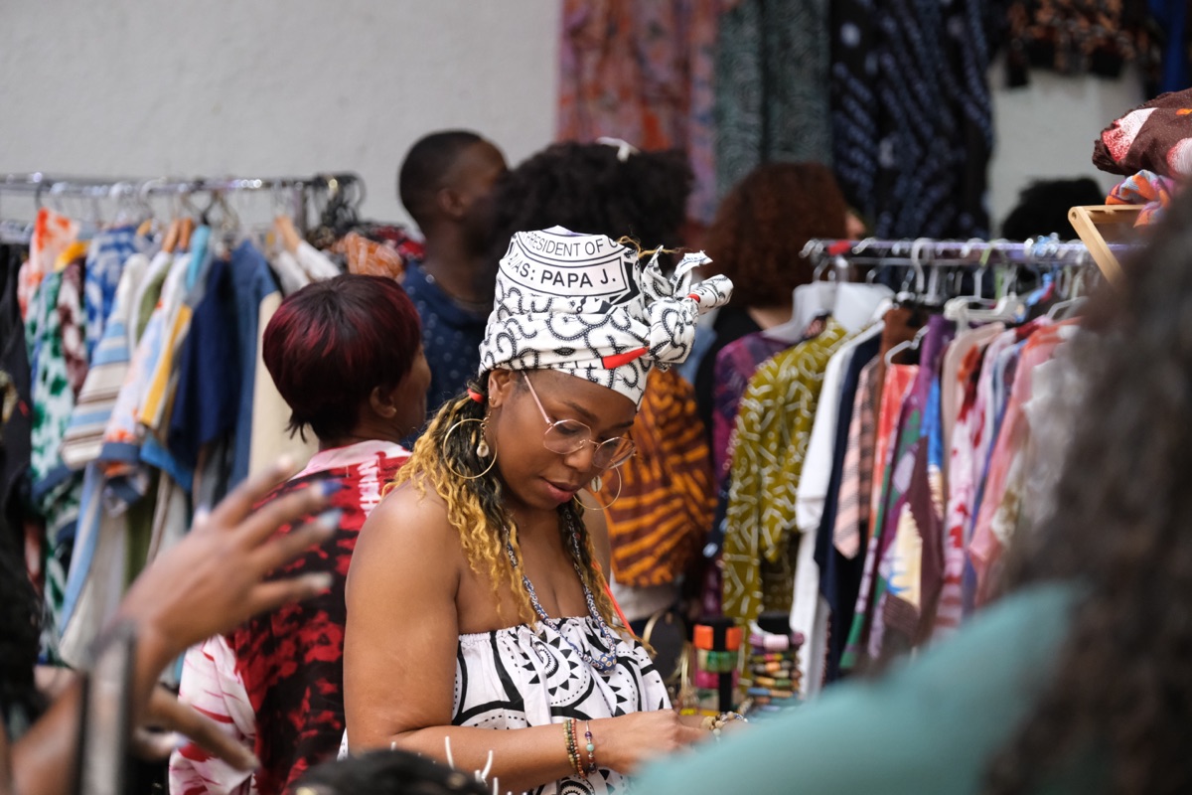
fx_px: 4172
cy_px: 398
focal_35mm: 126
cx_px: 596
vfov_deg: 10.9
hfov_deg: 16.3
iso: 3200
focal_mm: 83.8
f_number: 2.8
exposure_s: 1/125
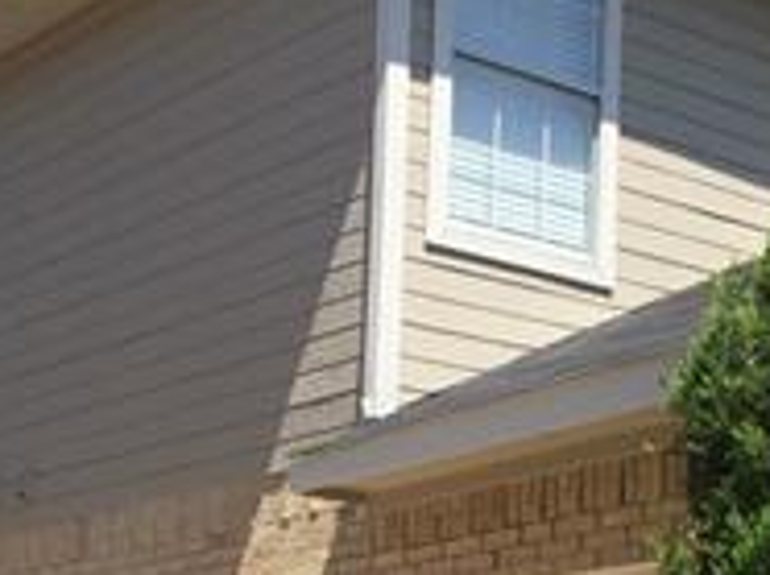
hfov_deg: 19.6
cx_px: 488
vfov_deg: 14.1
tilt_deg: +4.7
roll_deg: -2.6
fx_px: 2222
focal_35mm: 100
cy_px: 757
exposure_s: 1/2198
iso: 32
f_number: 2.2
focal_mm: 4.15
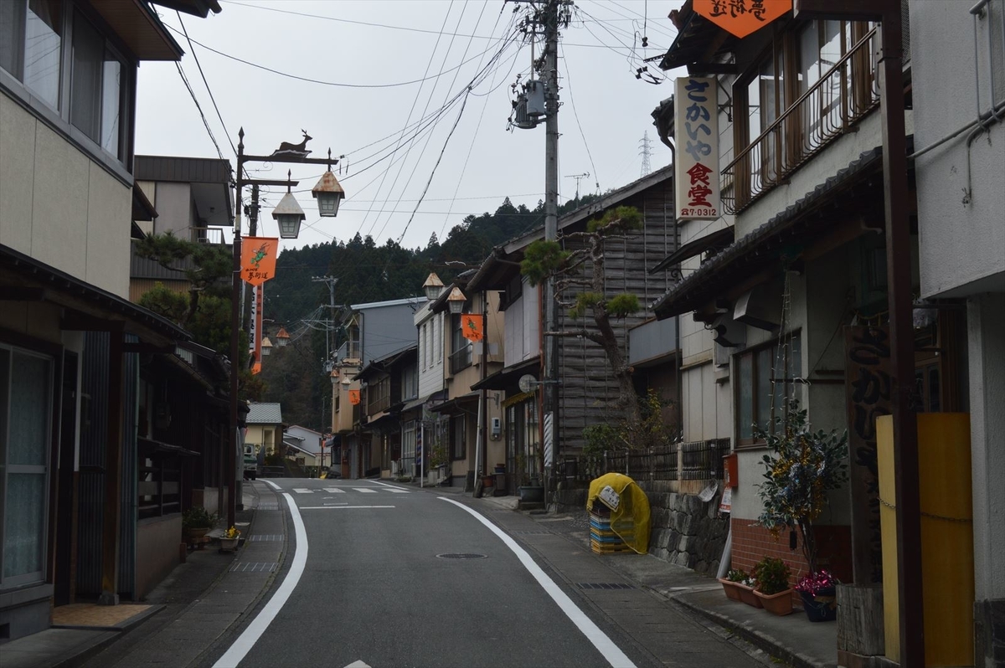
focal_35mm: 48
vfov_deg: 28.0
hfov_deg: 41.1
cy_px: 334
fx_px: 1339
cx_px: 502
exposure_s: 1/250
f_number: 8
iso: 400
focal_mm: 32
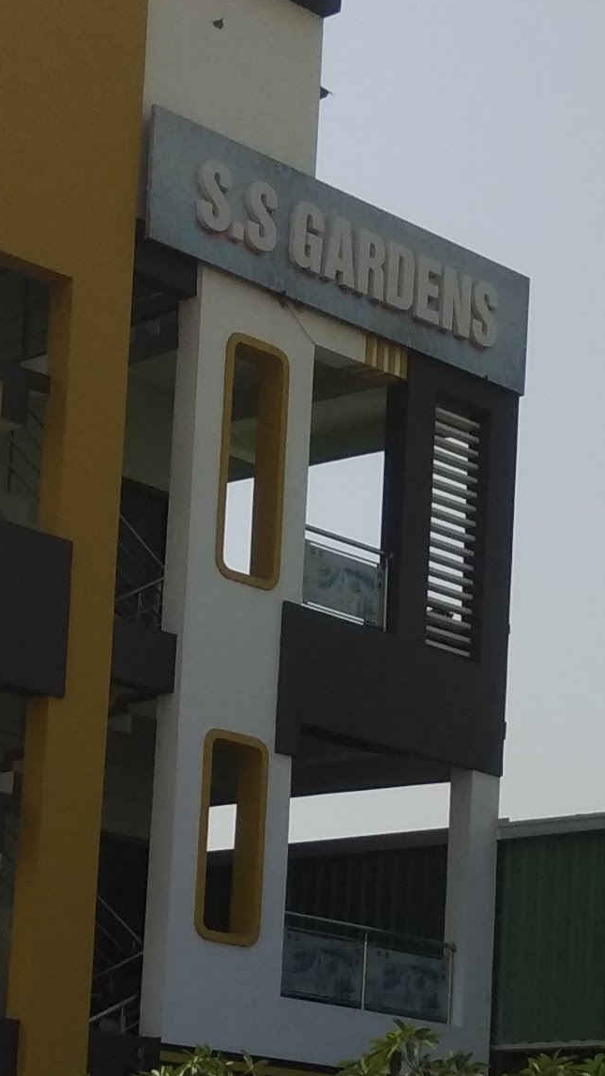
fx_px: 2368
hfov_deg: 14.5
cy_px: 963
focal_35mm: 83
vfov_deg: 24.9
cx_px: 386
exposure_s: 1/2060
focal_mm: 3.57
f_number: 2
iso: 100
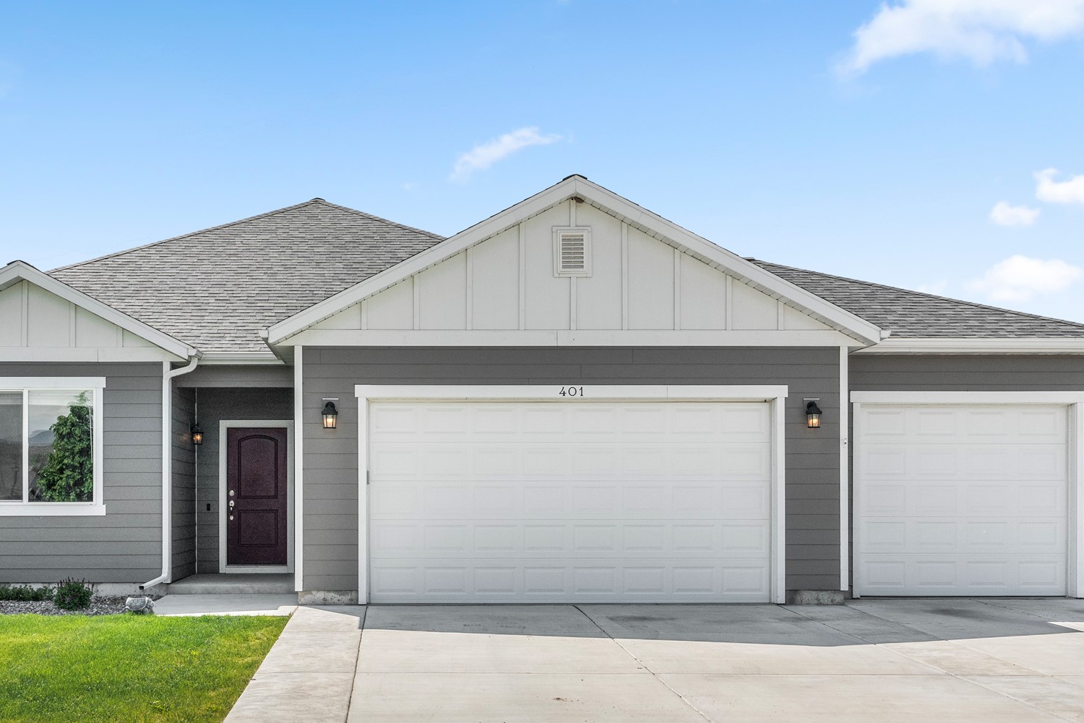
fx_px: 1415
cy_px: 466
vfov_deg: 28.5
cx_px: 417
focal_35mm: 47
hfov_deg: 41.7
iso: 500
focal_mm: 32
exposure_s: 1/2000
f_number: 7.1
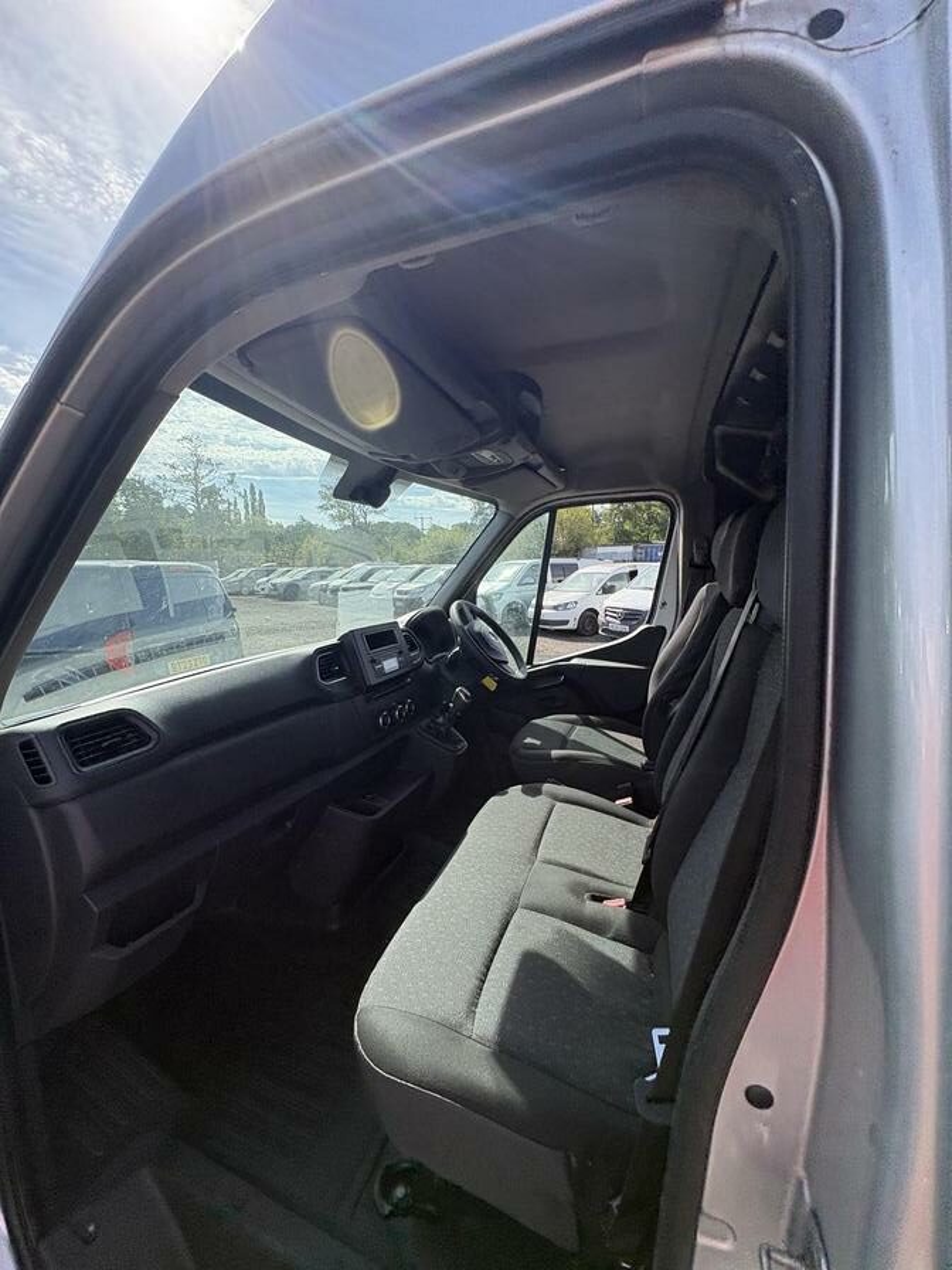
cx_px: 476
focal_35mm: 14
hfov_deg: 85.7
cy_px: 635
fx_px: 513
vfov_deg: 102.1
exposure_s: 1/756
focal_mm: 2.22
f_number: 2.2
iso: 40
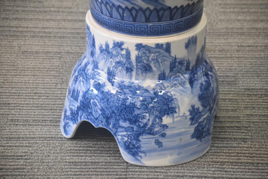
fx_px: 1452
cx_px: 134
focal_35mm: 195
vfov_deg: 7.0
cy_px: 90
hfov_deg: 10.5
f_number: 6
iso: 1400
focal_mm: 130
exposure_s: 1/60
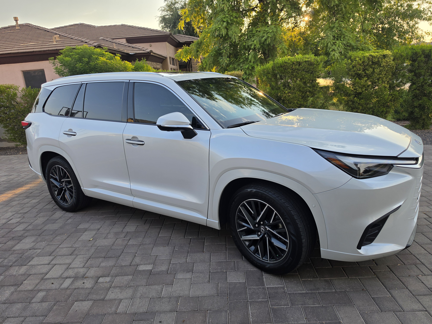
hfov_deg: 73.9
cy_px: 162
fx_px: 287
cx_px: 216
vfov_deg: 58.9
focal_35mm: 23
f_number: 1.4
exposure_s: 1/2333
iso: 64
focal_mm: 6.5
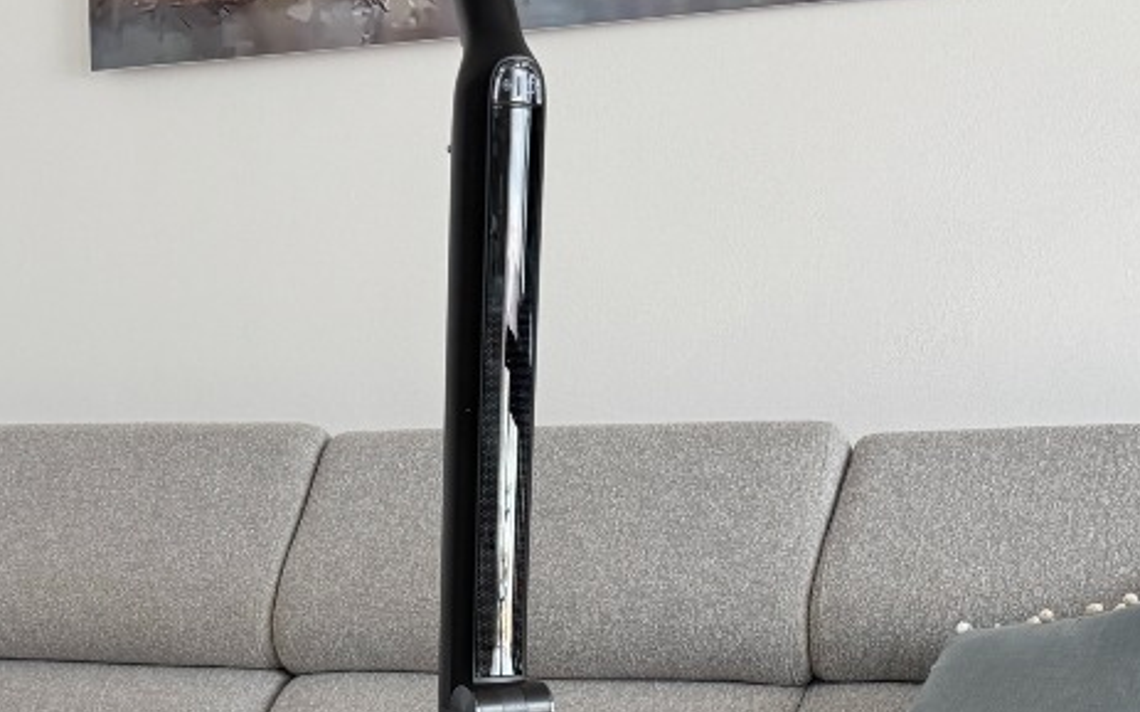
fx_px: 2050
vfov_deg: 18.5
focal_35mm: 66
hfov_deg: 31.0
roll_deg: +0.8
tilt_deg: -10.6
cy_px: 899
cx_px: 433
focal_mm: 6.76
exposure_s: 1/95
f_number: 1.78
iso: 200
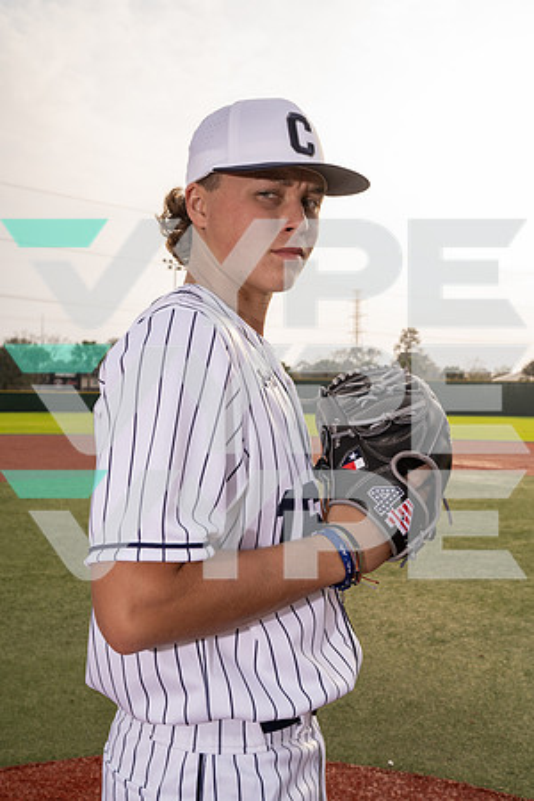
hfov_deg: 37.9
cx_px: 267
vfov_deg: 54.4
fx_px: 779
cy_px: 400
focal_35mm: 35
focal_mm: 35
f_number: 8
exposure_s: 1/250
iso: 125
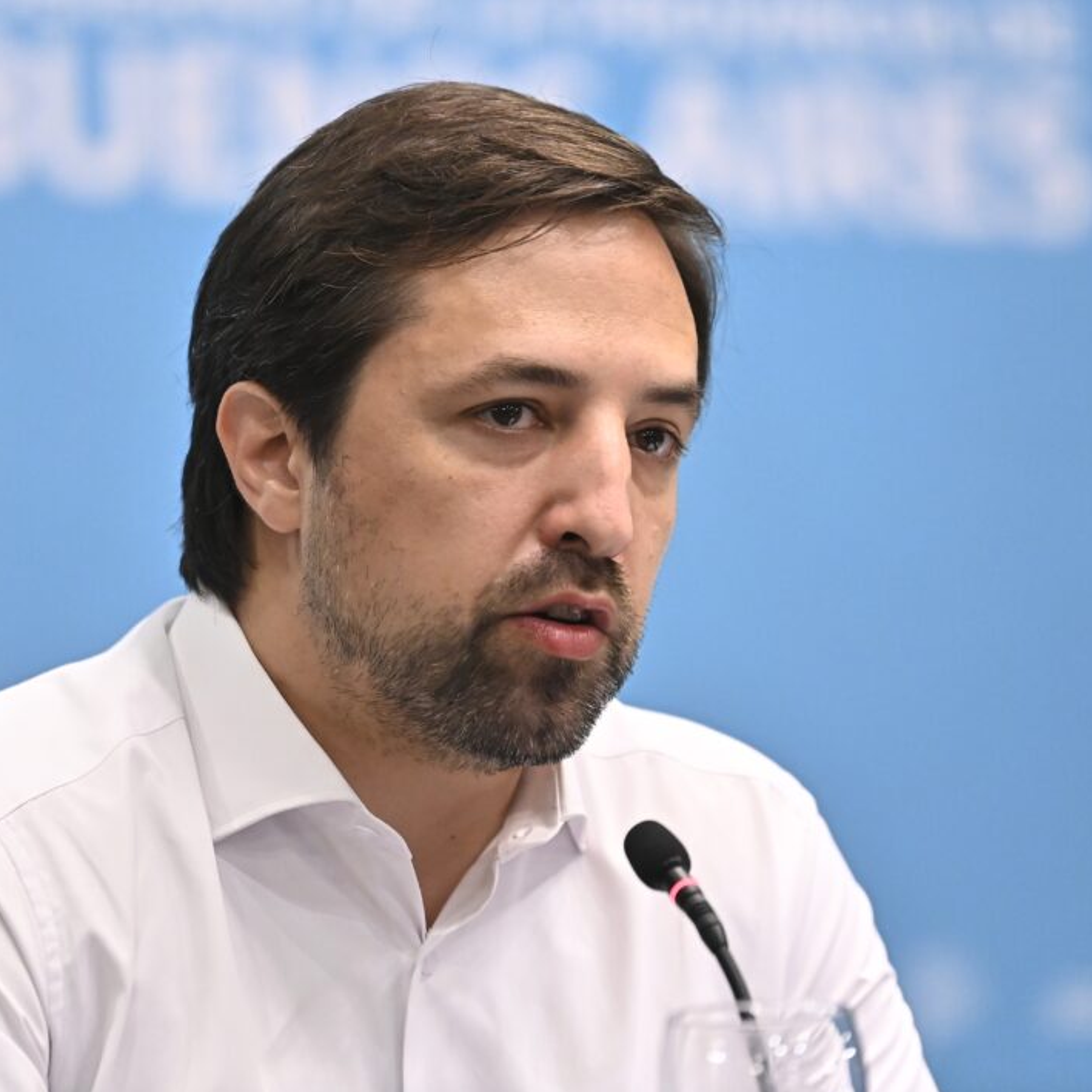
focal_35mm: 256
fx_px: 9137
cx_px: 591
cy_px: 547
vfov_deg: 6.8
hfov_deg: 6.8
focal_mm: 200
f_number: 3.2
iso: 4000
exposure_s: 1/400
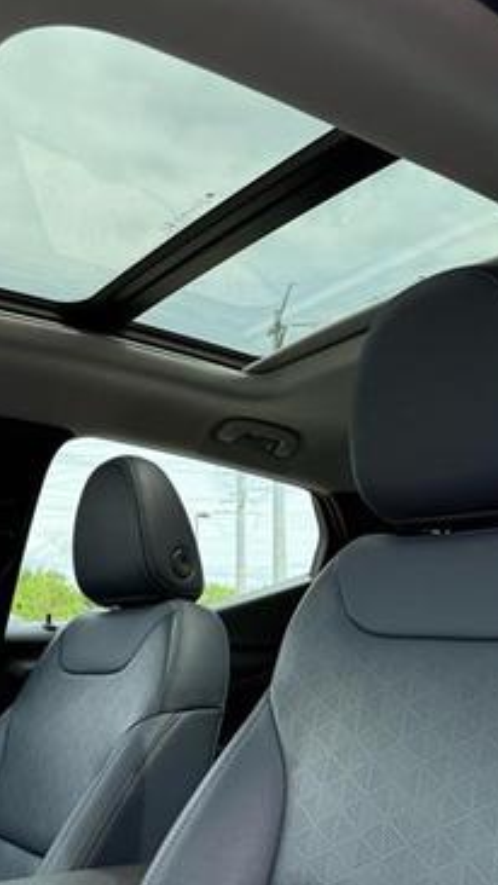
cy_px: 433
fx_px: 845
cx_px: 213
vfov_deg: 55.3
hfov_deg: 32.8
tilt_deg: +15.4
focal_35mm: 36
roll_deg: +0.2
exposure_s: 1/1437
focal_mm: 6.76
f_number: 1.78
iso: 100
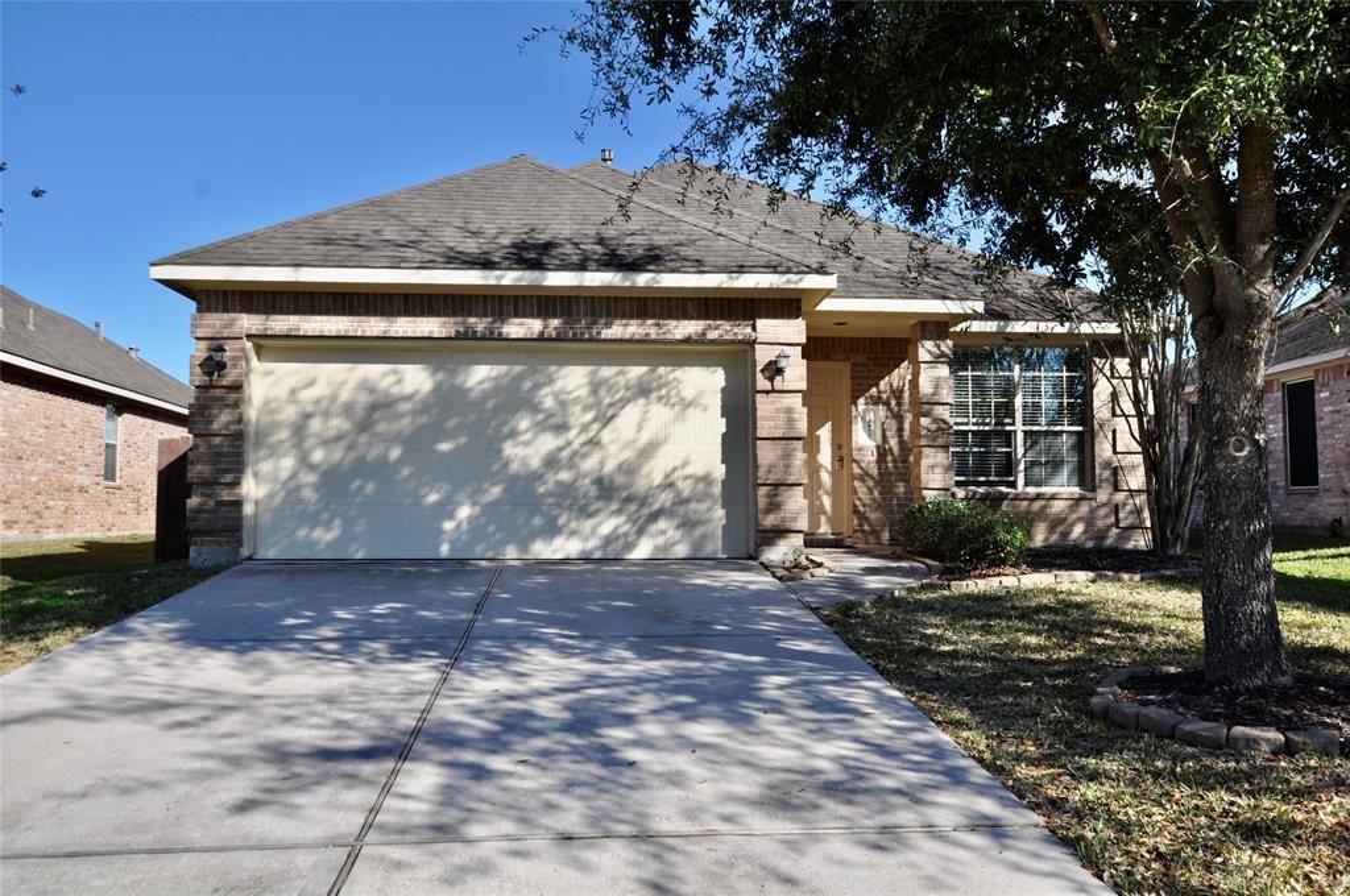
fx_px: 1124
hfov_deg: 62.0
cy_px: 448
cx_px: 675
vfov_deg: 43.5
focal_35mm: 30
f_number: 8
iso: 200
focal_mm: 20
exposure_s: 1/250
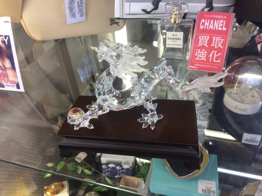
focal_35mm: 29
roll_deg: +4.3
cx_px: 131
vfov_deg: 48.2
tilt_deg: -37.8
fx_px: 219
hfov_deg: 61.7
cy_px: 98
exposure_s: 1/33
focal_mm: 4.15
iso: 32
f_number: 2.2
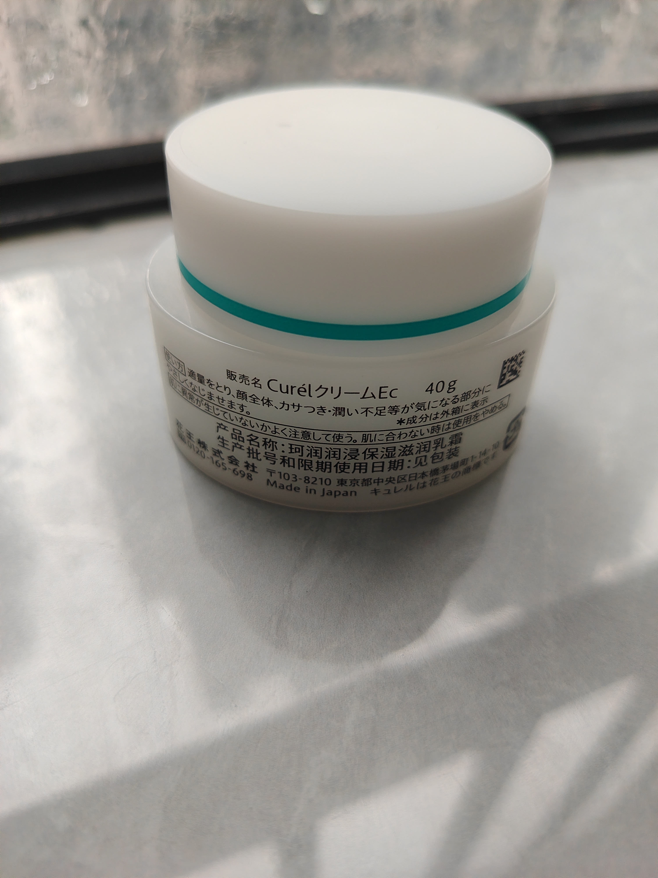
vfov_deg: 73.9
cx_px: 329
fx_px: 583
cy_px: 439
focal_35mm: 23
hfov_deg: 58.9
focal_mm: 5.25
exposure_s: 1/100
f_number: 1.8
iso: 640
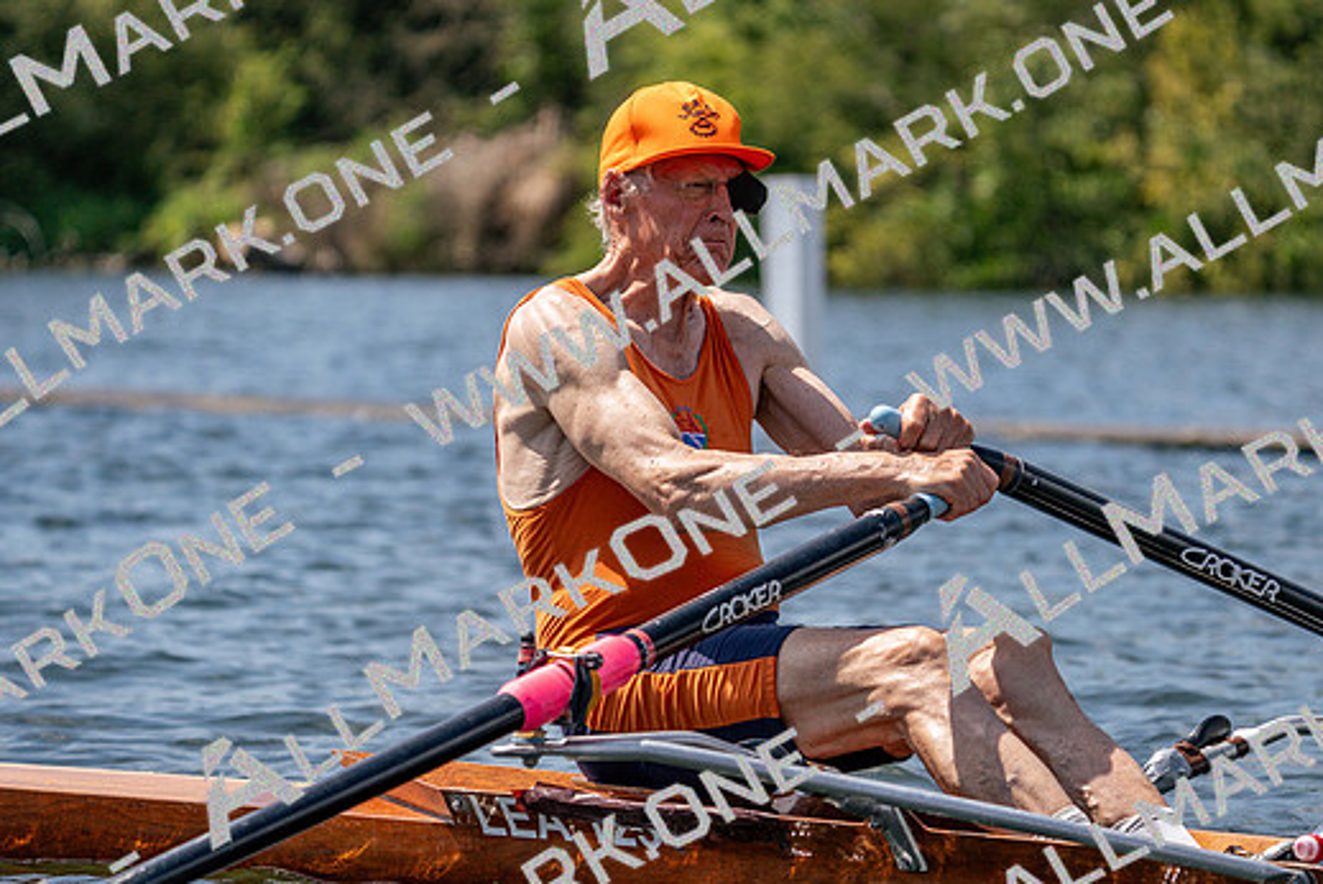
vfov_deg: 6.1
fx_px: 8236
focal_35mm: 224
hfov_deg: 9.2
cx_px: 720
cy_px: 453
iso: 250
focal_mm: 200
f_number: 5.6
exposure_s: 1/2000
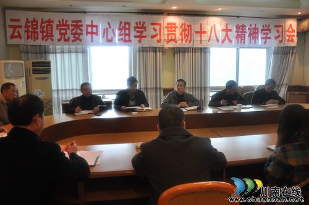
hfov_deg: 67.4
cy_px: 102
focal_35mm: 27
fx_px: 231
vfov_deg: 47.8
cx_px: 154
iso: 400
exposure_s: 1/20
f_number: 4.5
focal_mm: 18
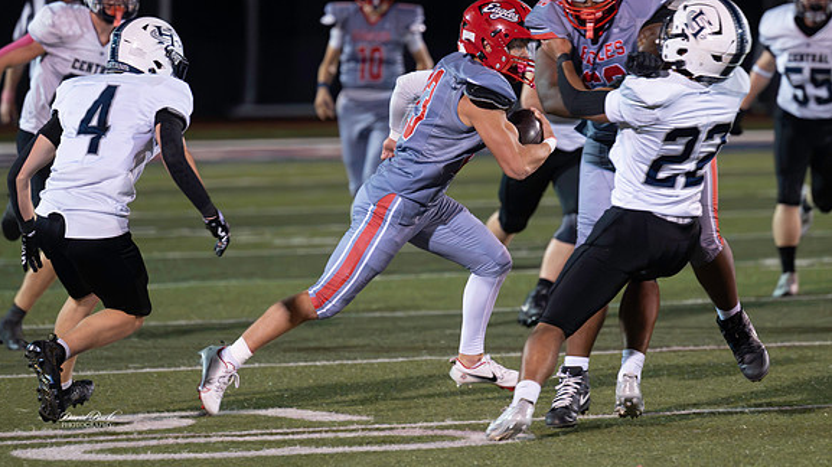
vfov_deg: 3.6
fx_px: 7520
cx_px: 415
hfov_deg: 6.3
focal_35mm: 341
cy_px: 223
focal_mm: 250
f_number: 4
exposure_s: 1/800
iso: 16000
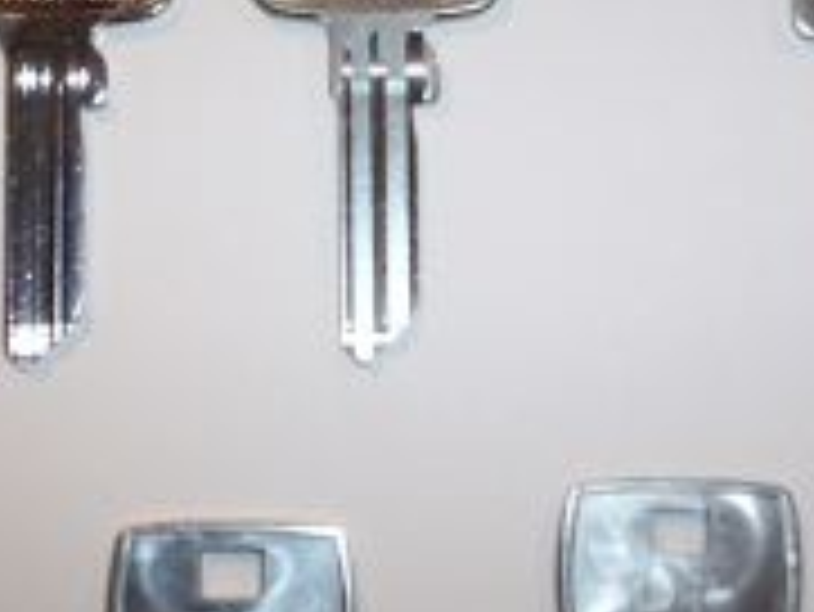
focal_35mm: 84
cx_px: 454
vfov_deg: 17.6
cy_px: 380
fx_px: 1977
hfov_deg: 23.3
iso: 140
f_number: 4.5
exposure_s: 1/60
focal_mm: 4.99
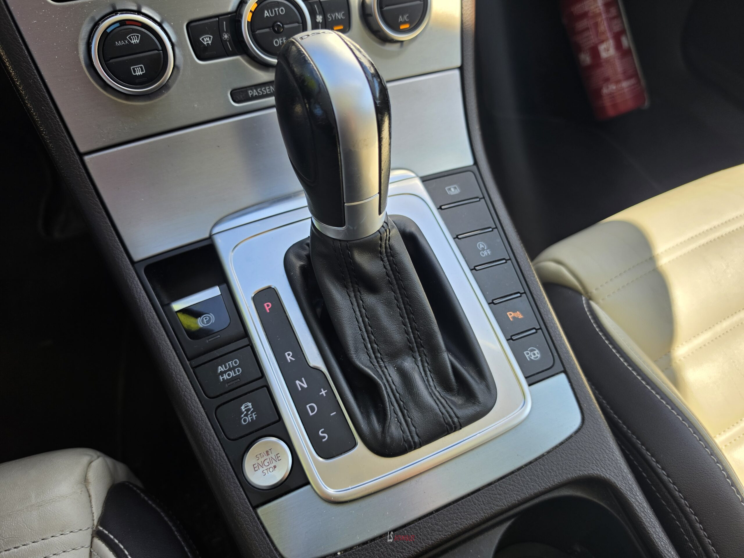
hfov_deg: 73.9
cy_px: 279
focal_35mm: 23
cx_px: 372
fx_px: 494
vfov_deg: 58.9
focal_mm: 6.5
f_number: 1.4
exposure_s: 1/232
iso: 10
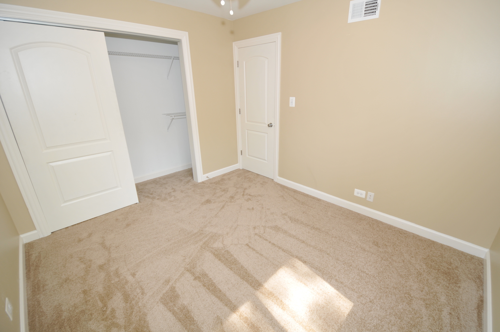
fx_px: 208
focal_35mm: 15
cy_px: 166
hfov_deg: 100.5
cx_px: 250
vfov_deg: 77.2
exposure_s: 1/60
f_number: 4
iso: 200
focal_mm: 10
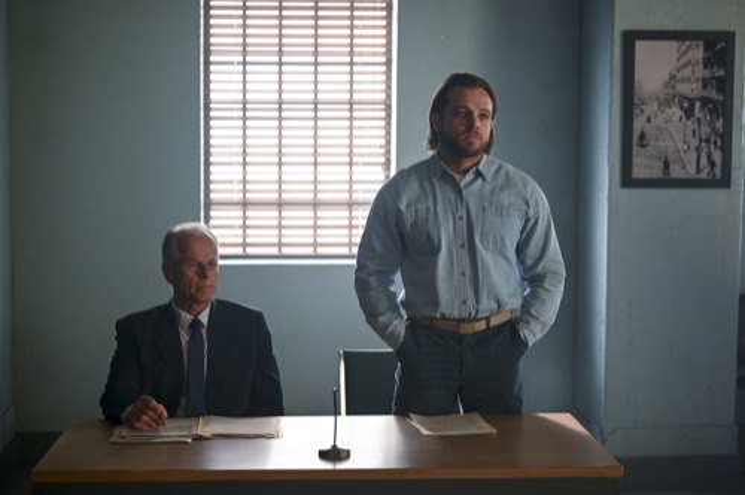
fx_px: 1447
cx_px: 372
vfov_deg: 19.4
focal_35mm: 70
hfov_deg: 28.9
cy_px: 248
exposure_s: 1/125
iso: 3200
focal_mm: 70
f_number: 2.8
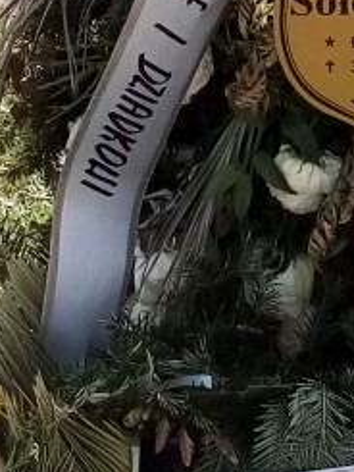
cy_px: -119
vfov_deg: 25.2
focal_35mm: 68
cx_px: 387
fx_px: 926
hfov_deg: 20.6
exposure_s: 1/831
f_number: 1.8
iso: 106
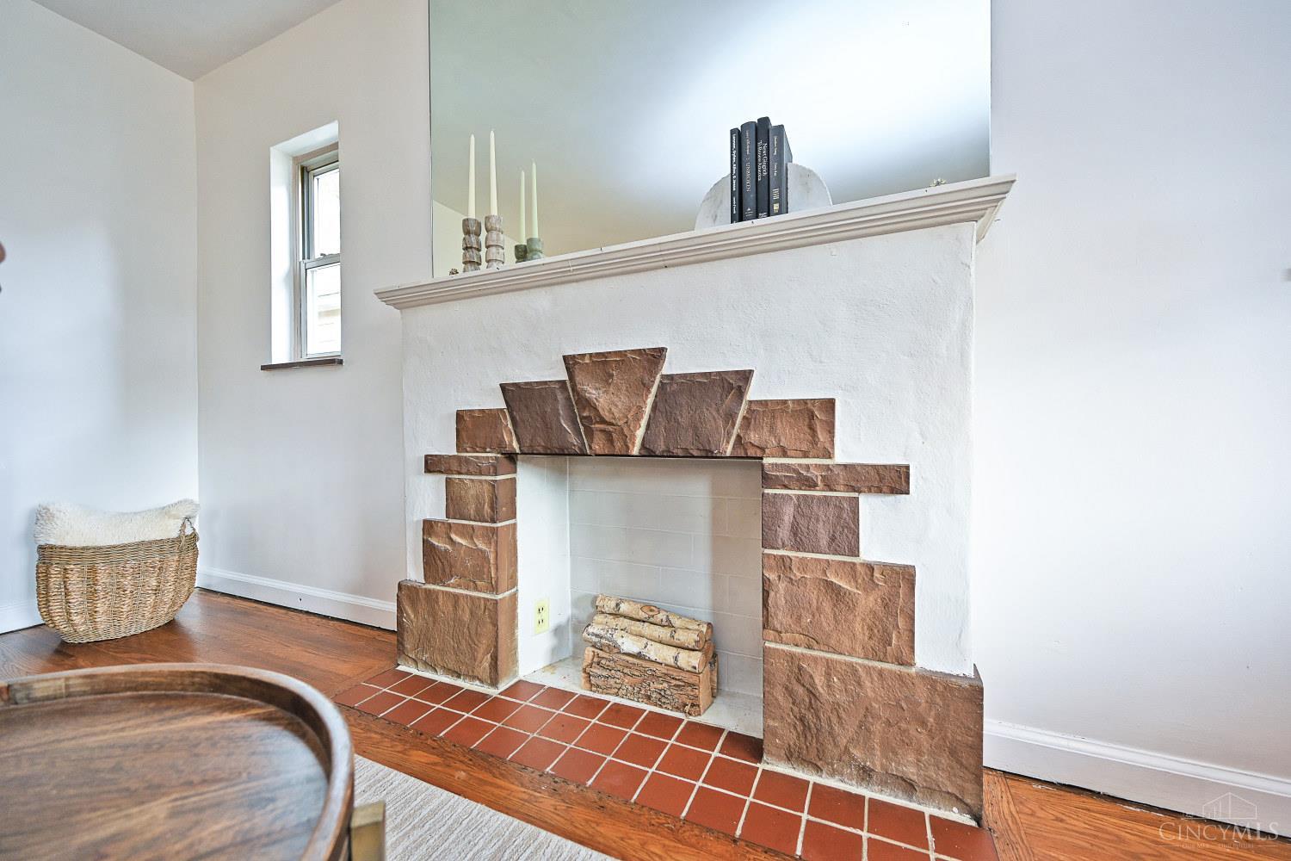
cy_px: 430
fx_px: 502
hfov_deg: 104.3
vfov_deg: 81.2
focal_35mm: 14
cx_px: 646
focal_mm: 14
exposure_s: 1/60
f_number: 4
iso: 320
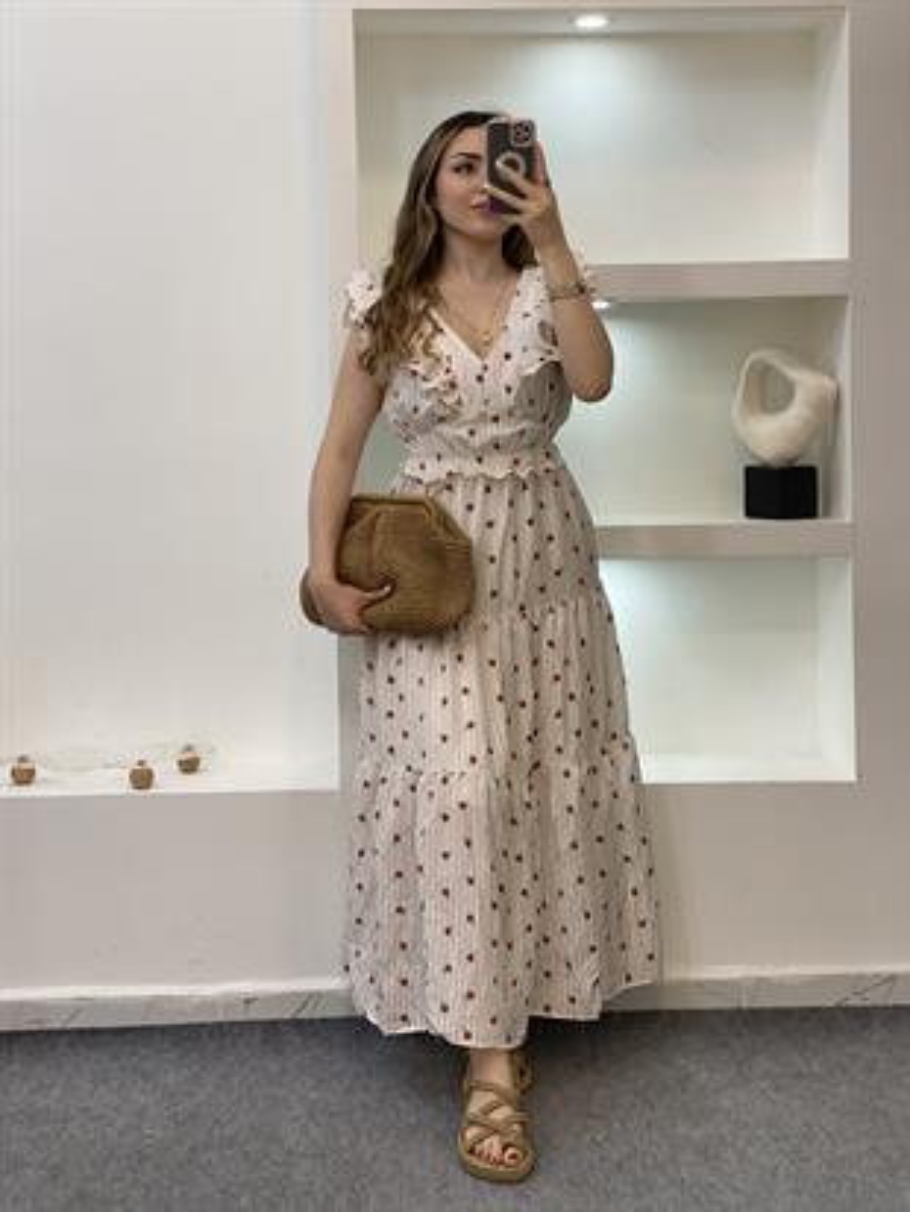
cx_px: 455
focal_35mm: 52
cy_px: 606
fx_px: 1822
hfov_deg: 28.0
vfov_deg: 36.8
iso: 64
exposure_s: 1/100
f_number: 2
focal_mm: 6
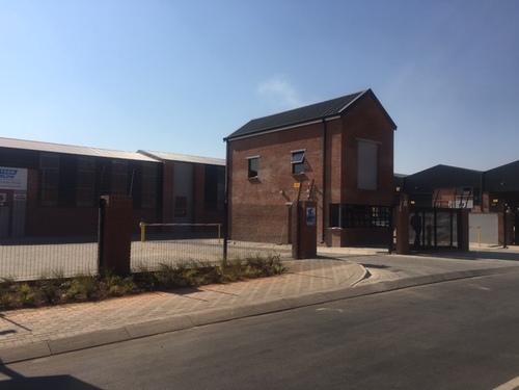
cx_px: 260
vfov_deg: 48.2
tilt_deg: +2.6
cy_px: 195
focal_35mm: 29
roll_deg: +0.0
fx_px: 435
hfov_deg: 61.7
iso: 25
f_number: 2.2
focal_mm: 4.15
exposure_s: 1/2959
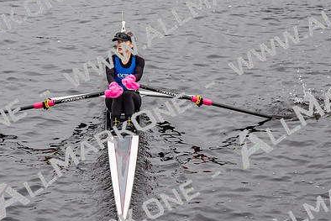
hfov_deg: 8.1
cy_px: 89
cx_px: 167
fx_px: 2327
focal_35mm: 253
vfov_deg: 5.4
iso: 320
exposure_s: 1/1000
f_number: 2.8
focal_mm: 115
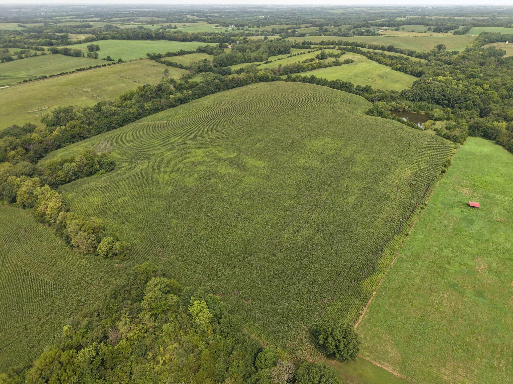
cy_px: 192
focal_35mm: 24
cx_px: 256
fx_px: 356
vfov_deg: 56.8
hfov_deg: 71.6
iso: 110
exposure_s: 1/160
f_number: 1.8
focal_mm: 8.67
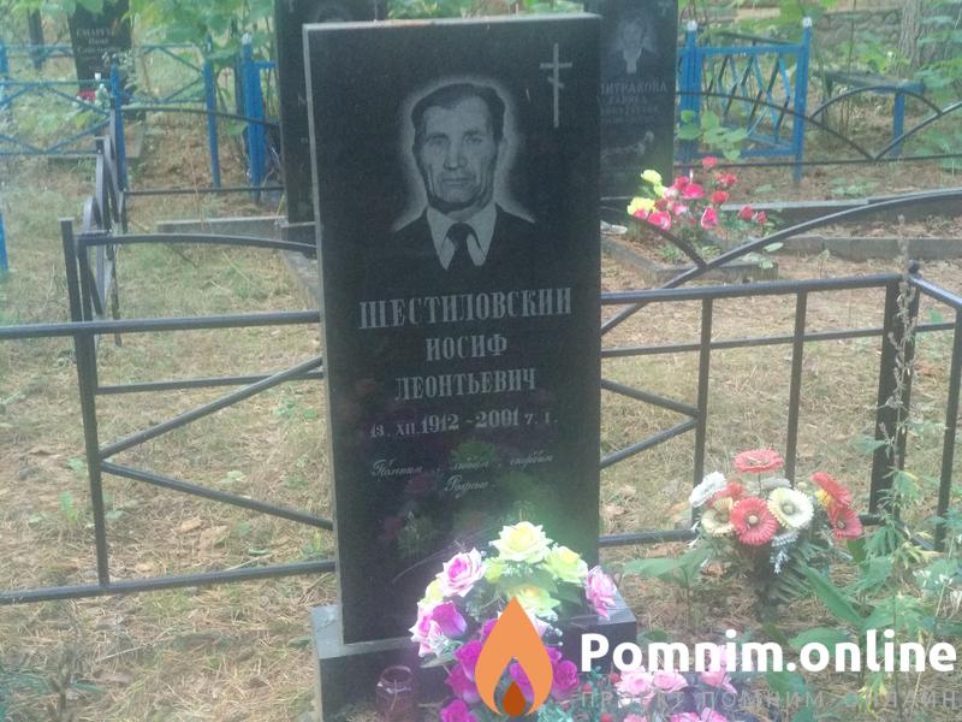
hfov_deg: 36.8
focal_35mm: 52
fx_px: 1445
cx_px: 481
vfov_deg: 28.0
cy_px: 361
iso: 800
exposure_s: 1/30
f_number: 2.6
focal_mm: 5.99
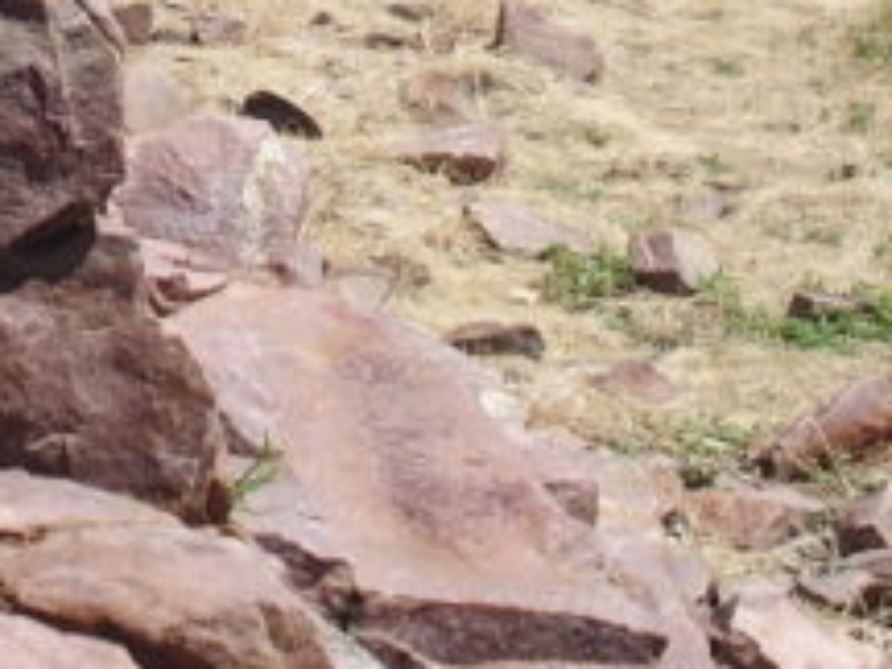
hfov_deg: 9.8
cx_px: -136
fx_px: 5128
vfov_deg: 7.3
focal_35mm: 199
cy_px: -508
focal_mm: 9
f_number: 4
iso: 100
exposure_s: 1/800
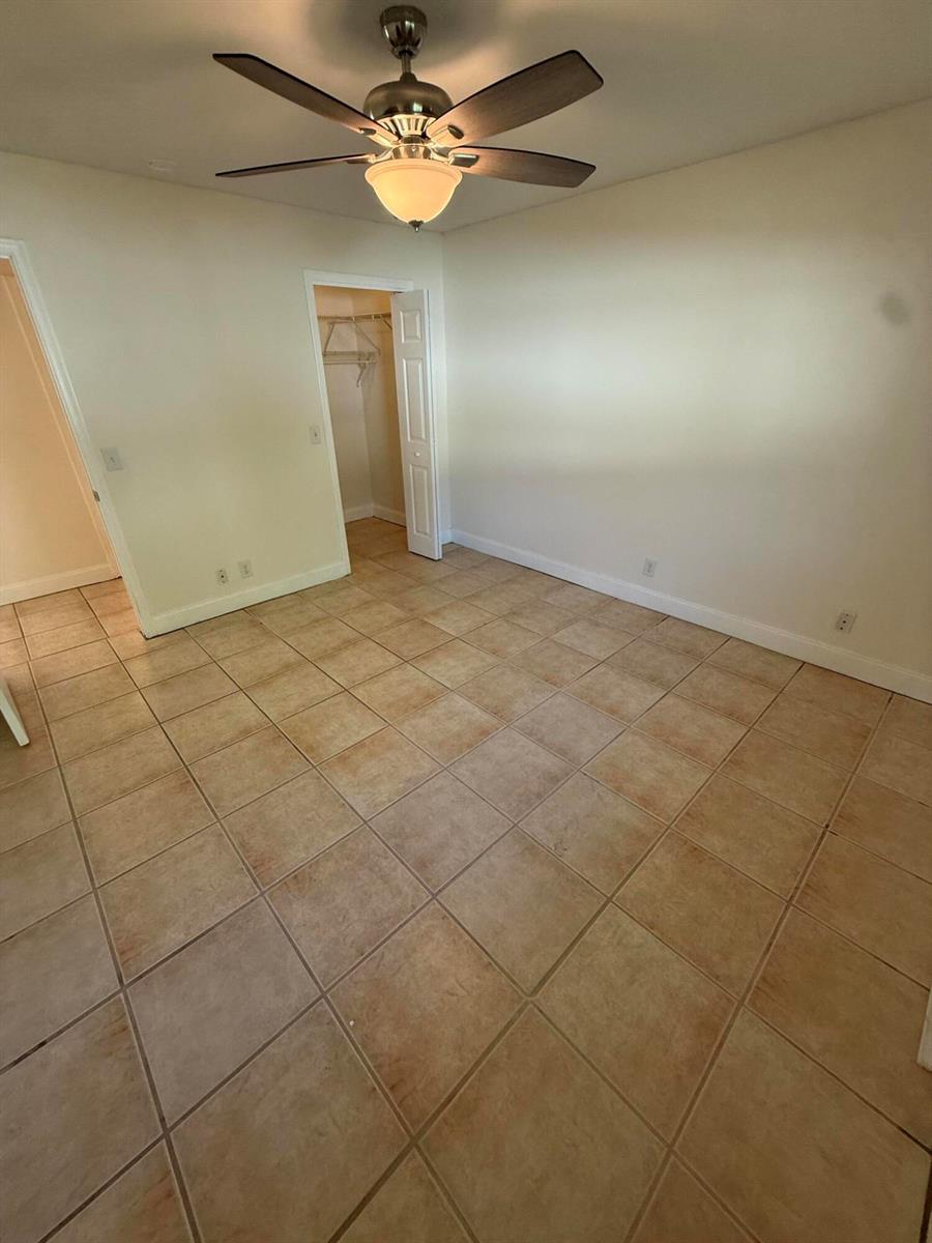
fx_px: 503
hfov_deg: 85.7
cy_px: 622
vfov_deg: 102.1
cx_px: 466
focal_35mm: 14
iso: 200
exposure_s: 1/120
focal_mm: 2.22
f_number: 2.2
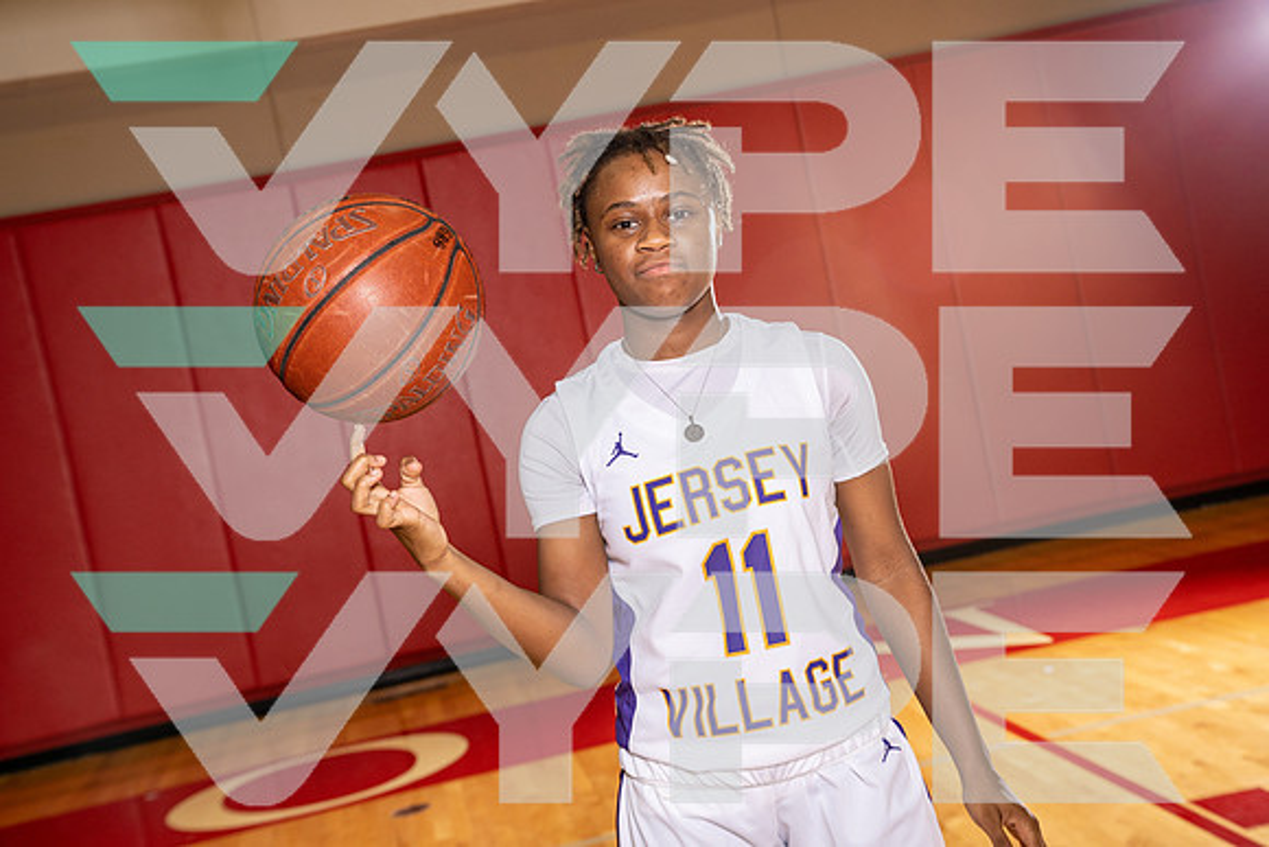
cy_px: 424
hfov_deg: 36.9
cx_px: 634
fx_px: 1904
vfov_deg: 25.1
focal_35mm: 54
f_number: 5.6
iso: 500
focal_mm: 54
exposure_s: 1/250
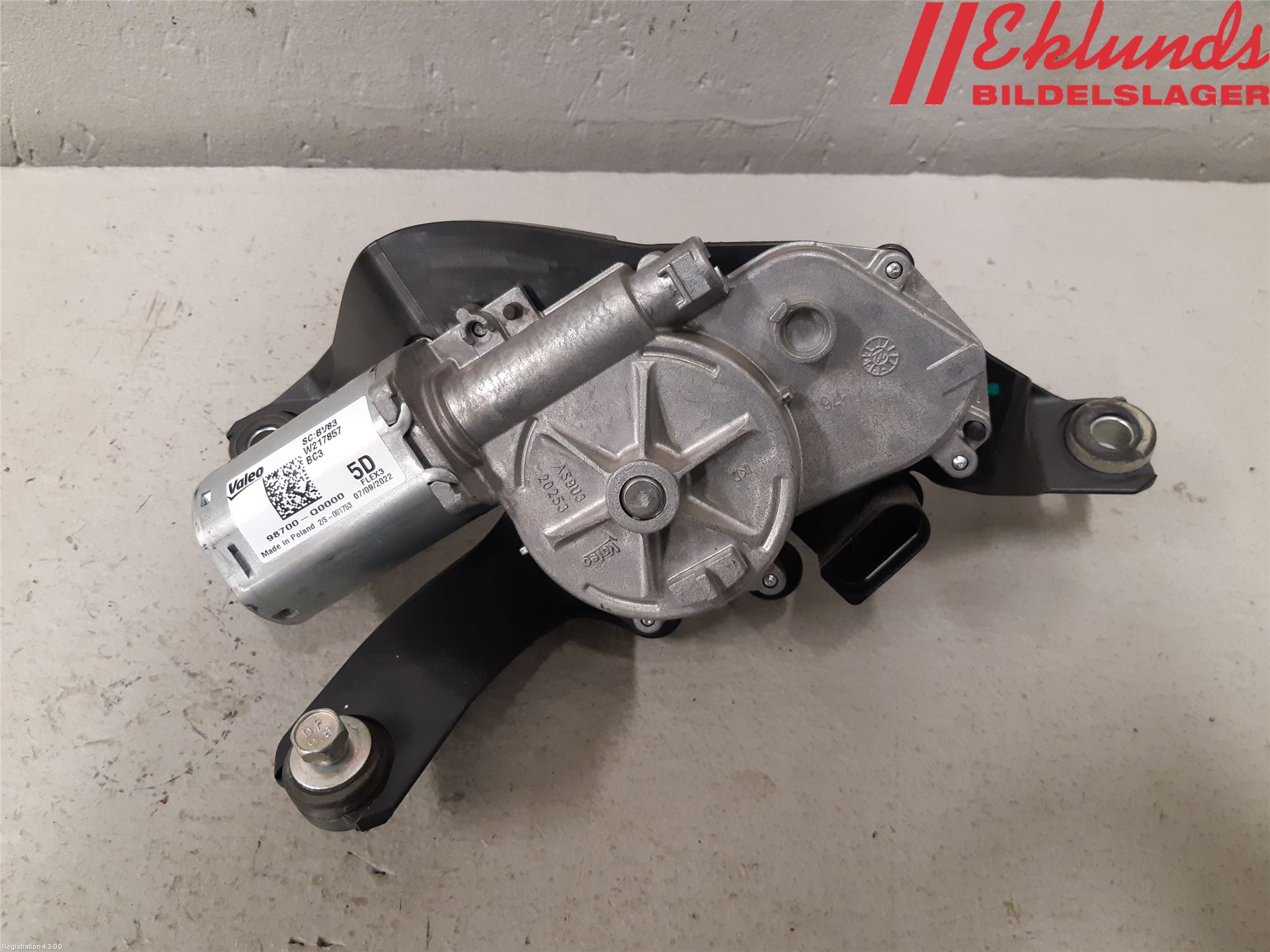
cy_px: 476
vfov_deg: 53.1
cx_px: 635
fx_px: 954
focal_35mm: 26
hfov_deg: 67.3
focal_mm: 3.93
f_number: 1.7
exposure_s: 1/50
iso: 250
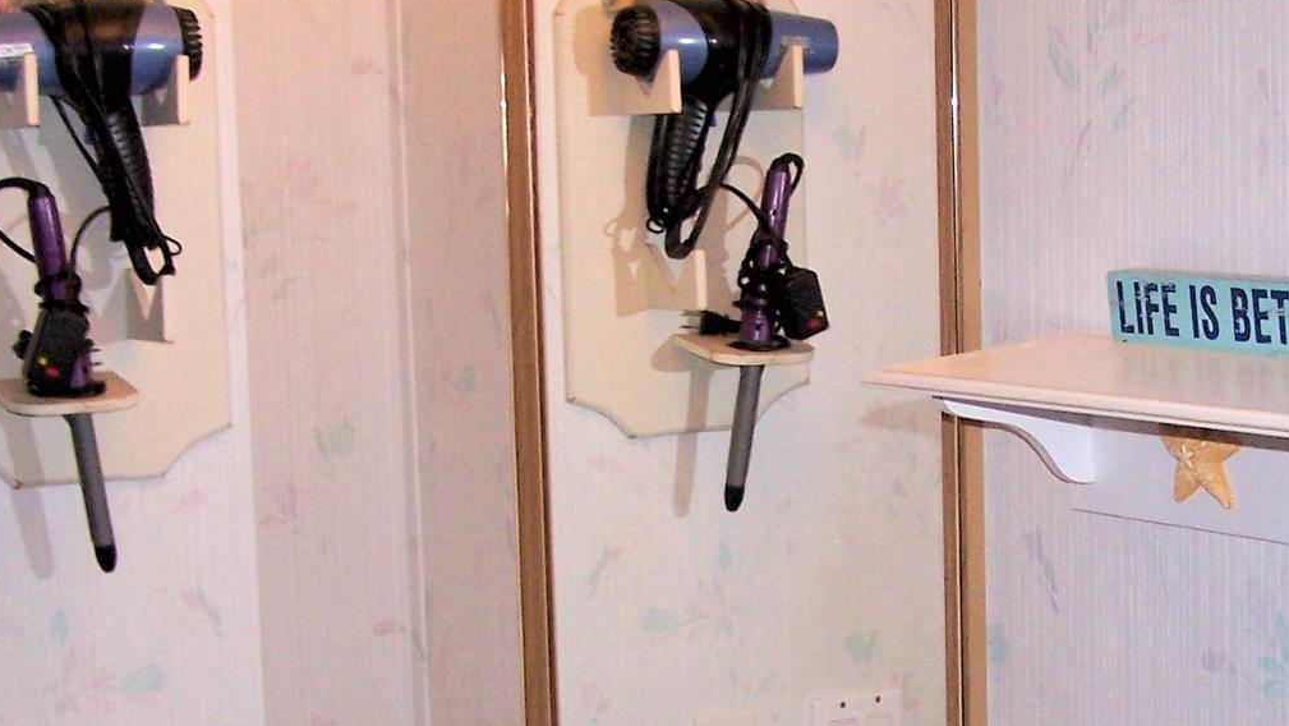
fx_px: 2872
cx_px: 841
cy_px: 565
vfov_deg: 14.3
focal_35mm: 84
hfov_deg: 25.2
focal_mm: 6.3
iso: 140
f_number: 2.8
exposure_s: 1/60
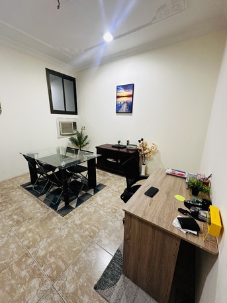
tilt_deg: -13.9
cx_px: 114
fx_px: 122
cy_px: 152
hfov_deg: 85.7
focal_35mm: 14
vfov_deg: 102.0
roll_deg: -0.9
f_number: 2.2
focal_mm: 2.22
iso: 320
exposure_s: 1/60
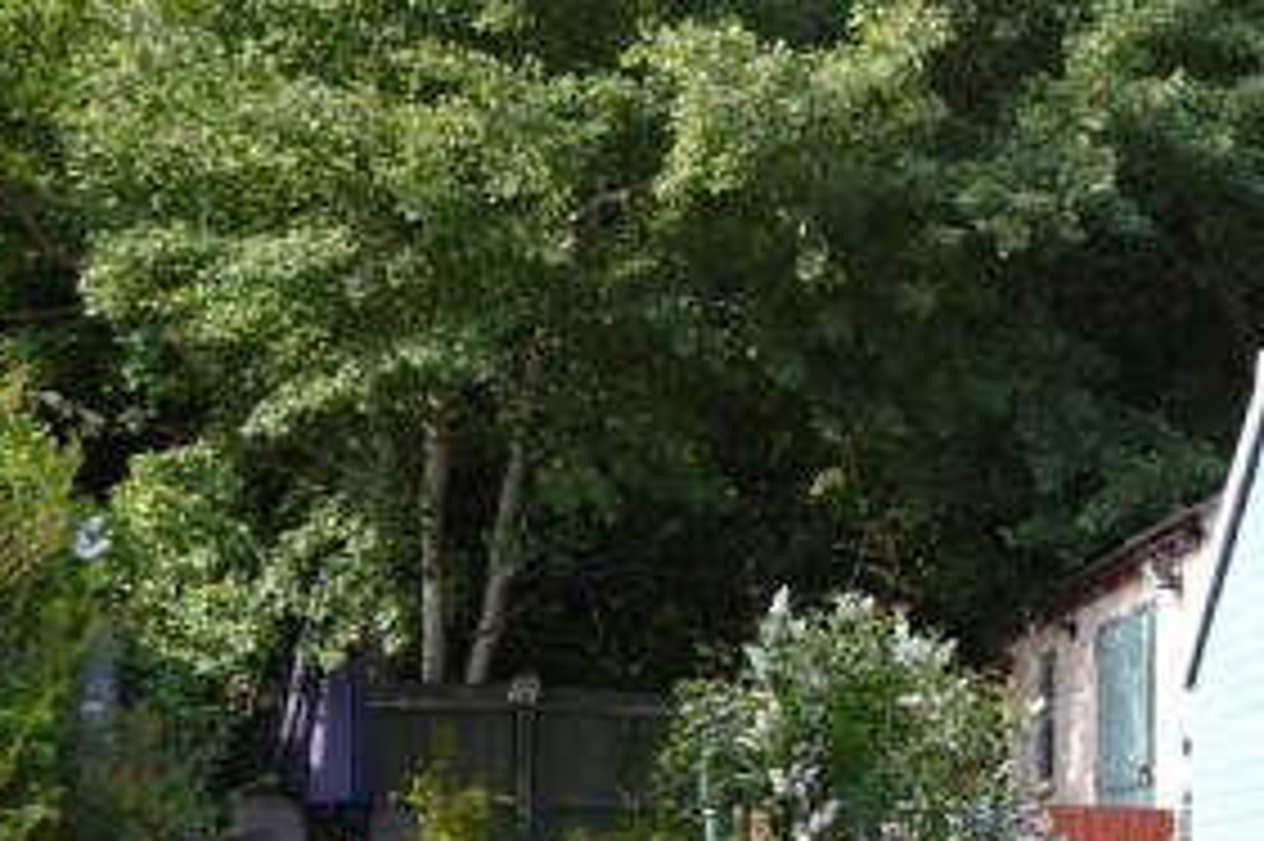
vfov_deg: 17.7
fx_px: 2702
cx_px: 1154
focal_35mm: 77
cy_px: 551
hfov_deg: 25.5
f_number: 4
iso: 100
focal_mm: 22
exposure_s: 1/125
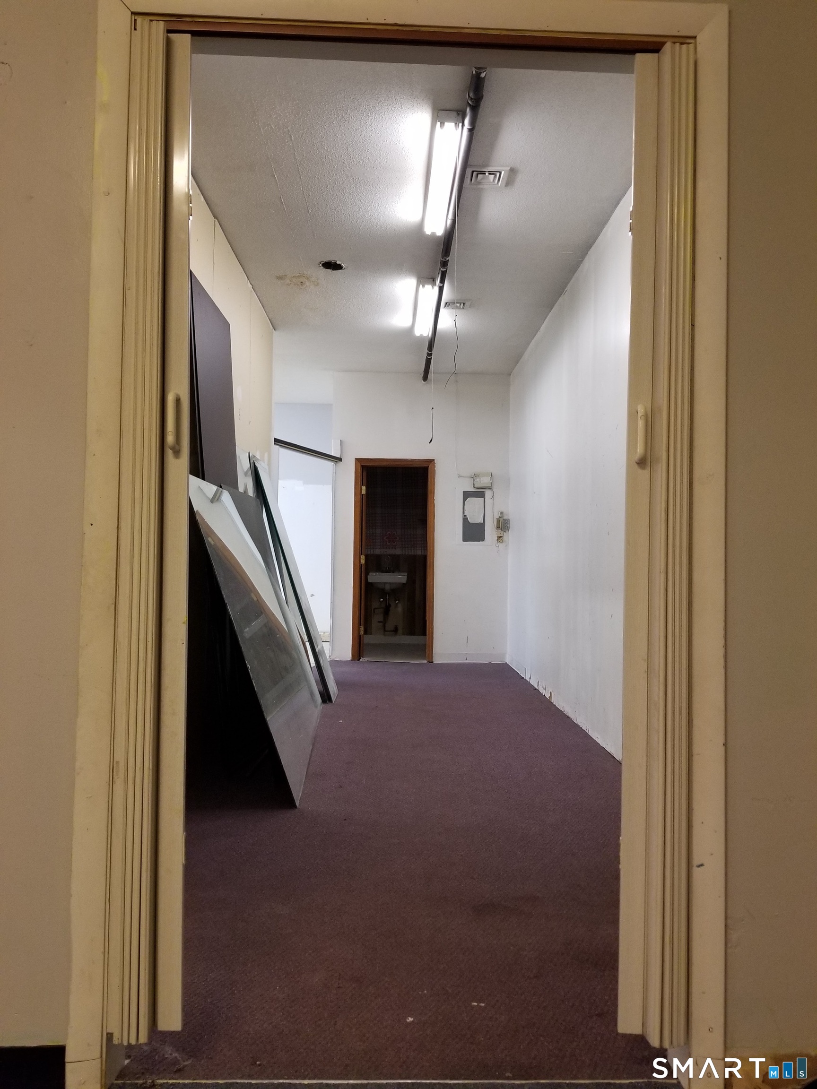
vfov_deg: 67.3
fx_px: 818
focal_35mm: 26
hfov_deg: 53.1
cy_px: 544
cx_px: 408
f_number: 1.7
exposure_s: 1/33
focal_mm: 4.25
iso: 200
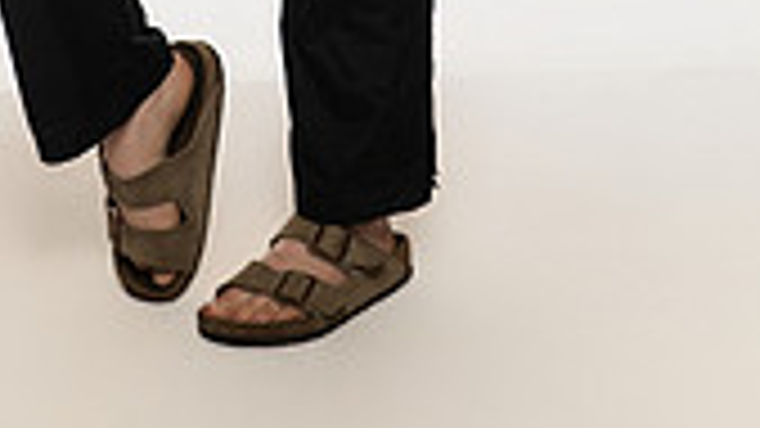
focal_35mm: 153
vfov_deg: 7.5
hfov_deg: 14.0
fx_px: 3083
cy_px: -563
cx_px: 243
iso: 500
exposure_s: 1/200
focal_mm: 55
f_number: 6.3
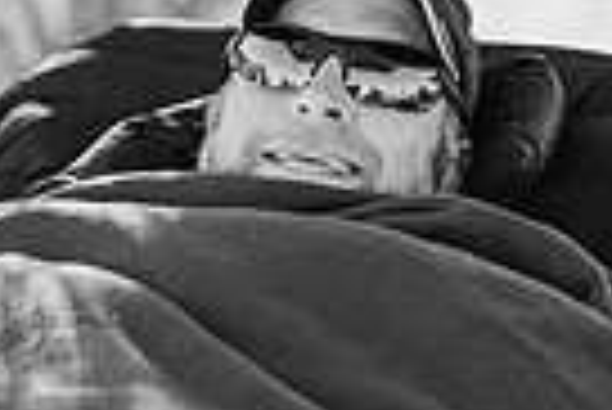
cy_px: 489
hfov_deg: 9.4
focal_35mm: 213
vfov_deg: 6.4
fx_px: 3625
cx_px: -310
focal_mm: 50
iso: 100
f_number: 1.8
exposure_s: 1/640
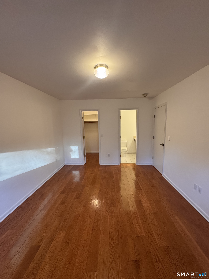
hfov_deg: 85.7
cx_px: 104
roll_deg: +1.2
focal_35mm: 14
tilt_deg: -7.6
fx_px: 113
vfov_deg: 102.1
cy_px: 140
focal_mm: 2.22
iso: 250
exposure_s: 1/120
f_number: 2.2
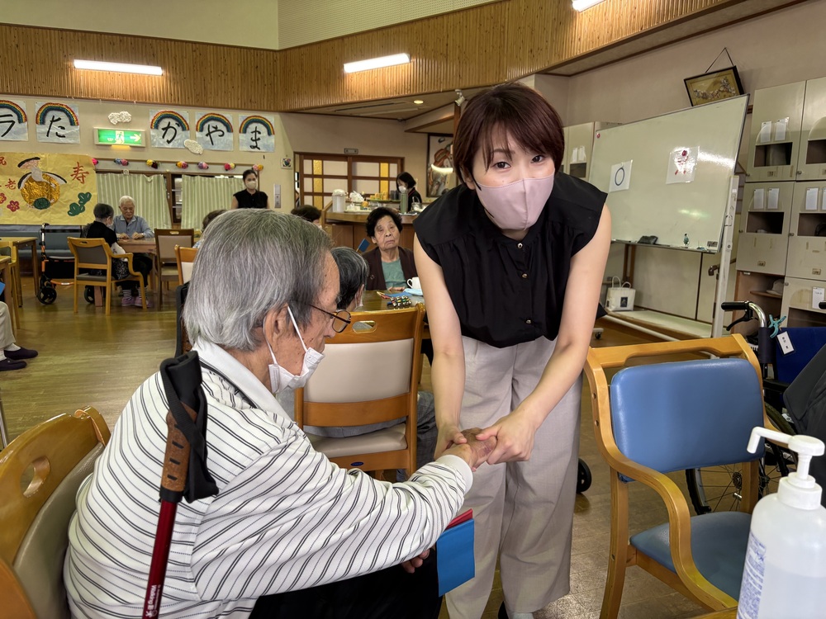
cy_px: 310
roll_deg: -0.3
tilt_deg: -9.6
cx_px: 413
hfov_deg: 67.3
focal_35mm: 26
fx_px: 620
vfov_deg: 53.1
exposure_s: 1/60
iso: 125
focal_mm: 5.96
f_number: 1.6
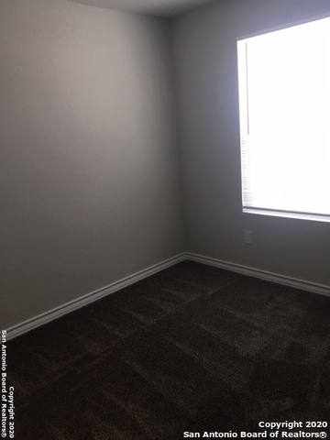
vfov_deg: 61.7
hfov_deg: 48.2
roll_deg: +5.3
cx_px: 165
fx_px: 369
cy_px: 220
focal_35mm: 29
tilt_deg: -13.1
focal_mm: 4.15
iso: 32
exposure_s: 1/30
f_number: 2.2
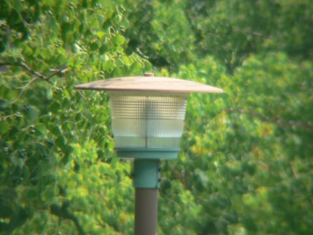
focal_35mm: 432
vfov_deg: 3.4
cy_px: 118
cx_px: 156
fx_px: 3906
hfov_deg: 4.6
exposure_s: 1/100
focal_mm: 72
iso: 80
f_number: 5
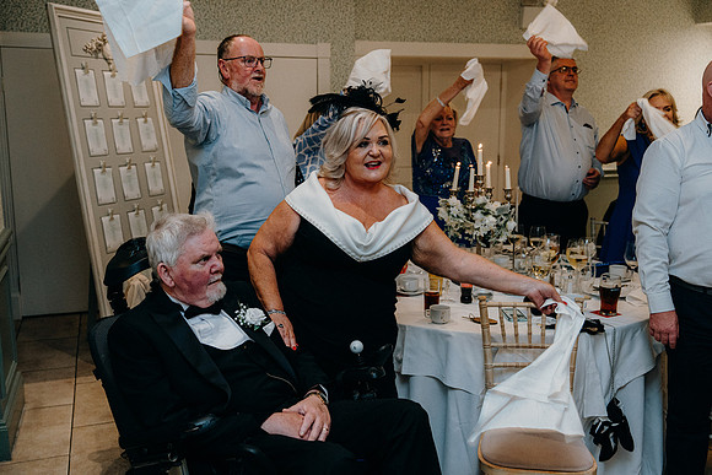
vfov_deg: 37.9
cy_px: 238
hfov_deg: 54.4
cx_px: 356
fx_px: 692
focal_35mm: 35
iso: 2500
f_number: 3.5
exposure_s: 1/160
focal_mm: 35
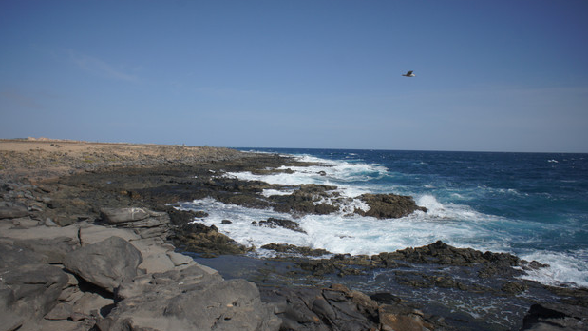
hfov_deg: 71.9
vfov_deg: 44.2
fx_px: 405
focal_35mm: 26
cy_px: 196
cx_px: 286
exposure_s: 1/1000
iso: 200
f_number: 8
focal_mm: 16
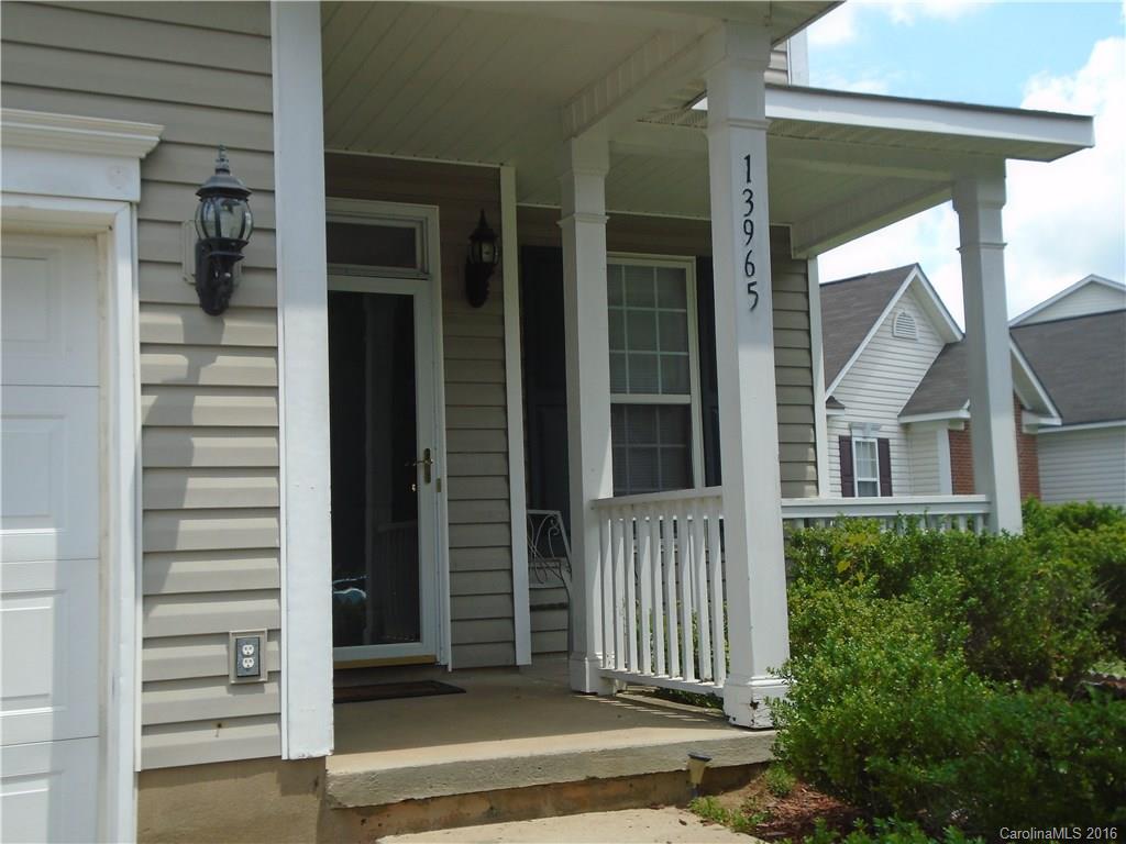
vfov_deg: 34.3
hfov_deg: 44.8
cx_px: 563
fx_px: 1366
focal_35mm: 42
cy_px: 422
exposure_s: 1/500
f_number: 4.1
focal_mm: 7.4
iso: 100
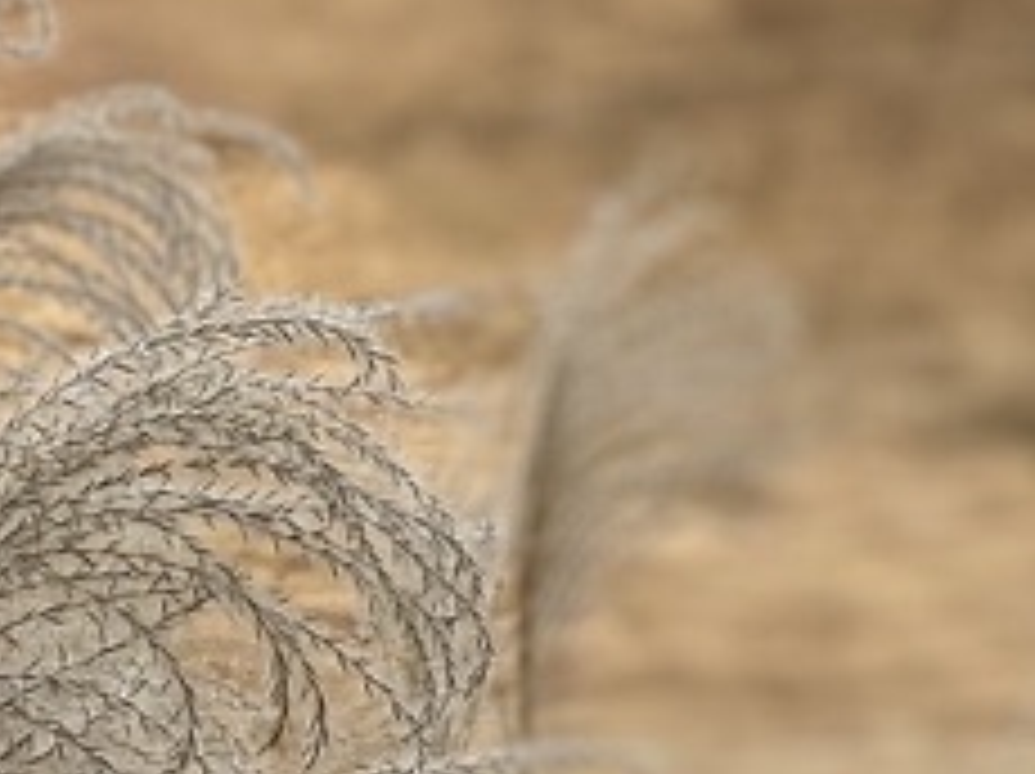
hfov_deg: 8.5
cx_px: 261
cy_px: 58
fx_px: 6929
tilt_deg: +6.2
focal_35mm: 232
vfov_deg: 6.4
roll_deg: -1.8
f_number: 2
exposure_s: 1/607
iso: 20
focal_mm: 6
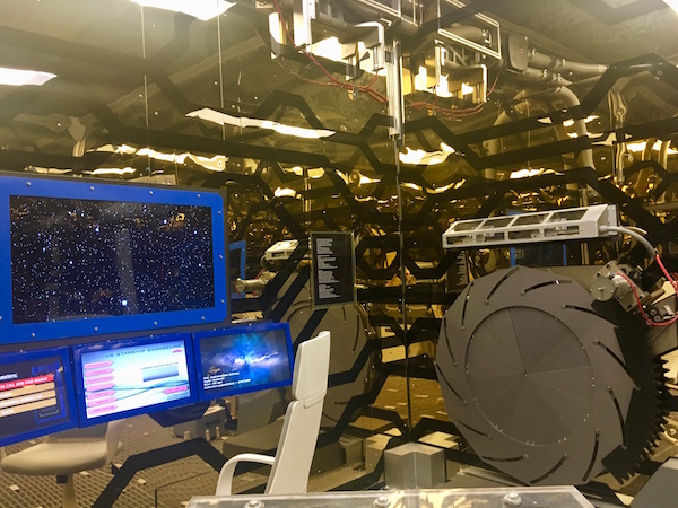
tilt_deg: +2.2
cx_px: 339
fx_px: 568
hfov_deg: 61.7
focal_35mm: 29
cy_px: 254
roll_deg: +1.0
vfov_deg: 48.2
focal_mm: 4.15
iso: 125
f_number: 2.2
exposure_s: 1/30
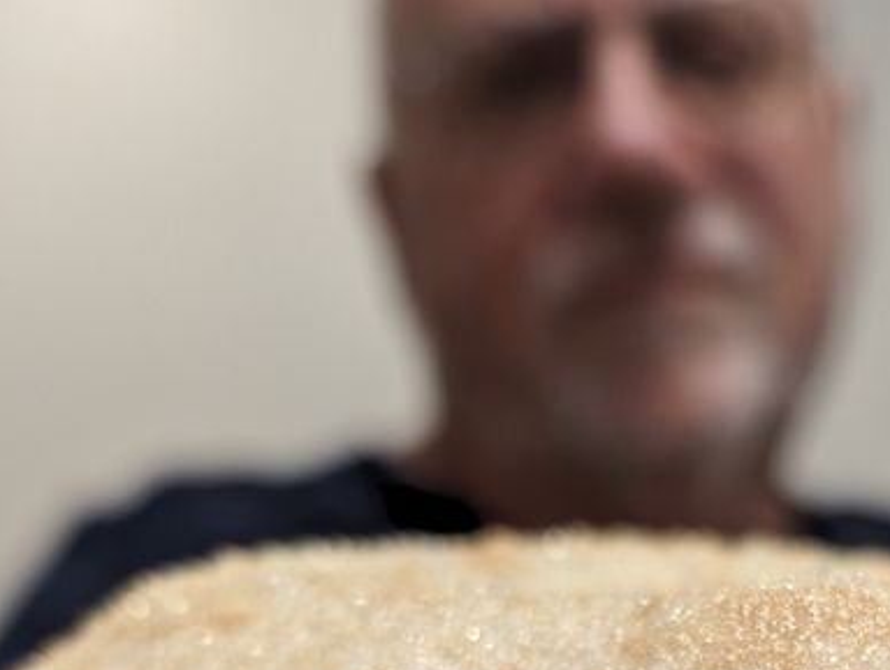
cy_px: 1039
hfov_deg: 24.0
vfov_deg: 16.6
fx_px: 2059
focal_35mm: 80
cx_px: 721
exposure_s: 1/60
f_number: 1.68
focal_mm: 6.9
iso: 221
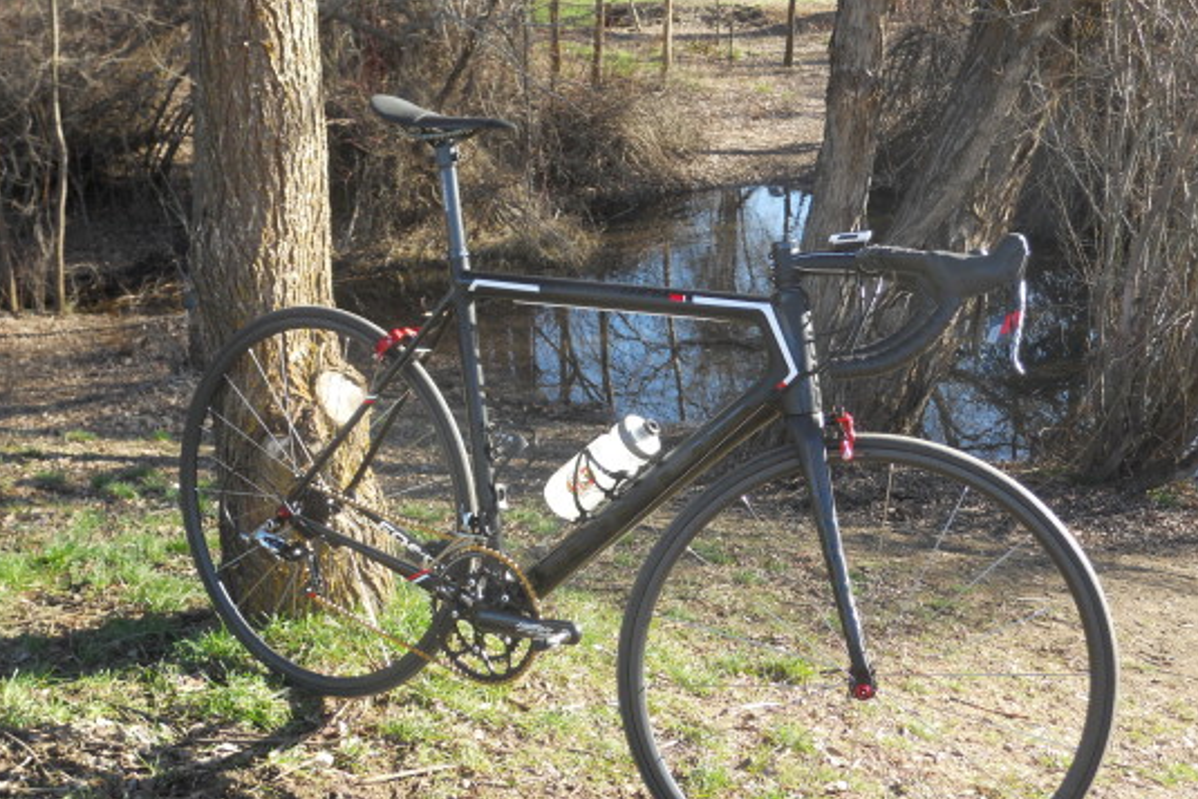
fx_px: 1398
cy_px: 479
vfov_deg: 31.8
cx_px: 593
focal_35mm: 42
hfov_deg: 46.4
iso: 125
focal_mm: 6.4
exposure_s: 1/250
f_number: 3
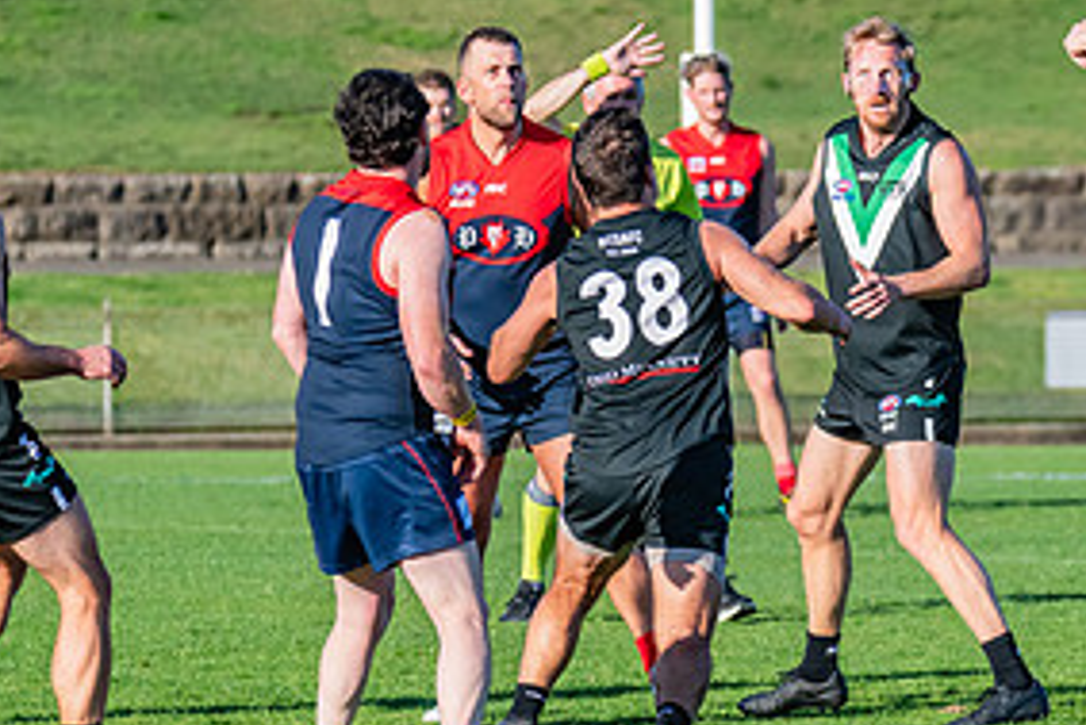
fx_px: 18139
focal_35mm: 601
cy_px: 158
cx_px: 1096
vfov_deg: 2.3
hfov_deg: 3.4
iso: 800
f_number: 7.1
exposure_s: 1/1600
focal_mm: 240
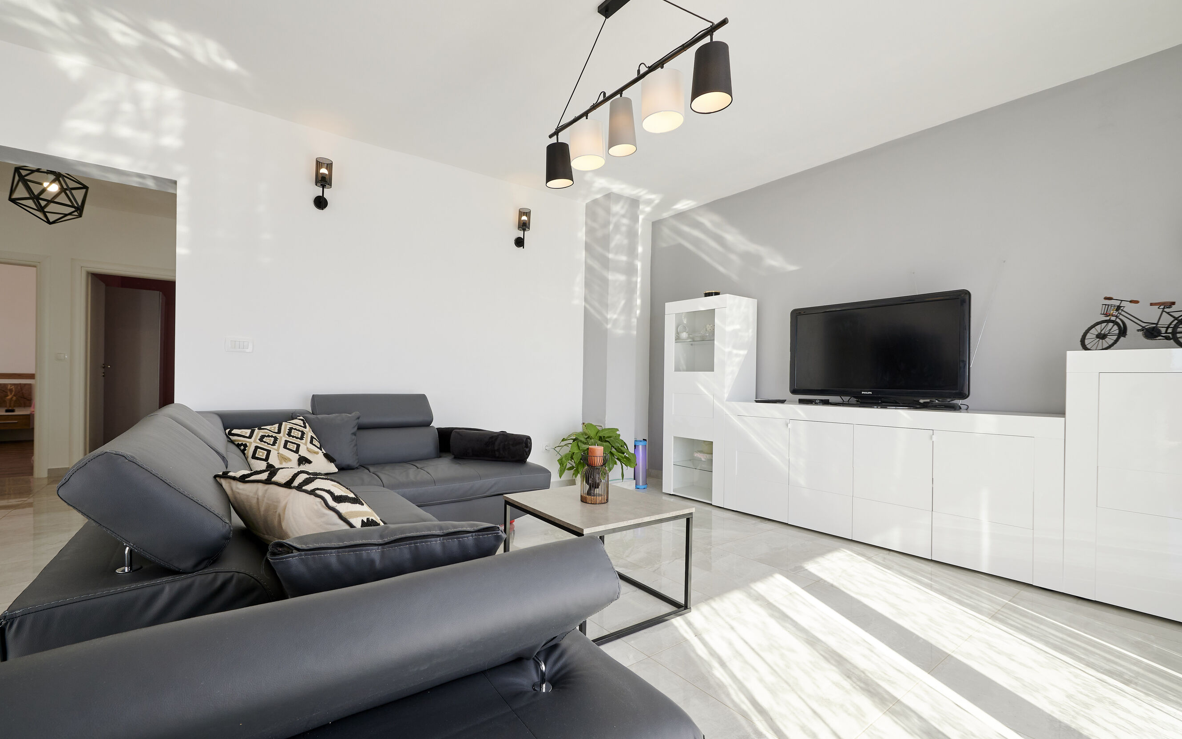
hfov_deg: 101.4
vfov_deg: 74.8
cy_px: 371
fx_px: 483
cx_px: 569
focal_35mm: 15
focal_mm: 14
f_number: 8
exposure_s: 1/60
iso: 200
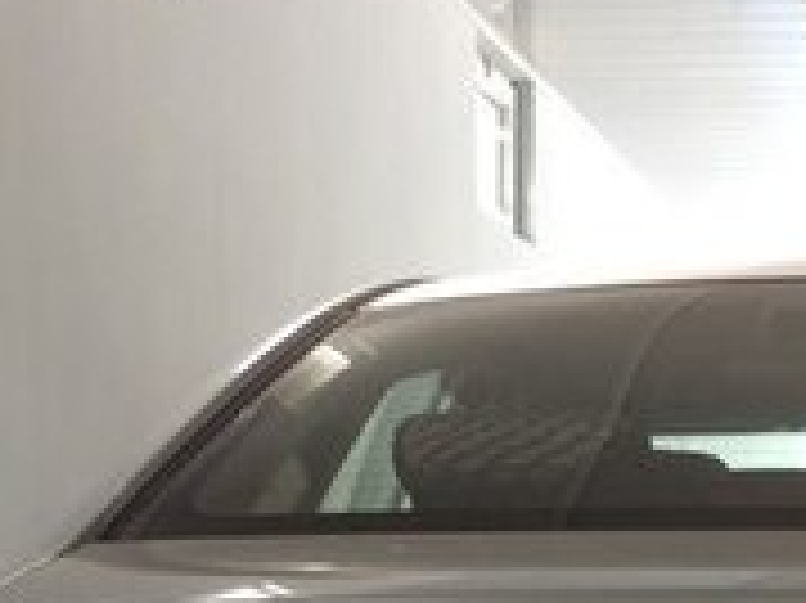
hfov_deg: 18.0
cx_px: 756
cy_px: 902
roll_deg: -0.7
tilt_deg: -8.2
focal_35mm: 107
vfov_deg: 13.1
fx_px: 2490
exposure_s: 1/33
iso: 50
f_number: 2.2
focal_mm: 4.15
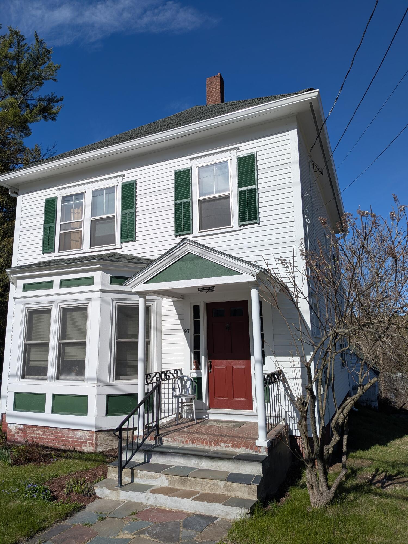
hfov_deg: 56.8
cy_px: 272
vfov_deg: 71.6
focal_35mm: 24
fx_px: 377
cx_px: 204
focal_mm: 4.53
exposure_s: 1/3049
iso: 27
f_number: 1.7
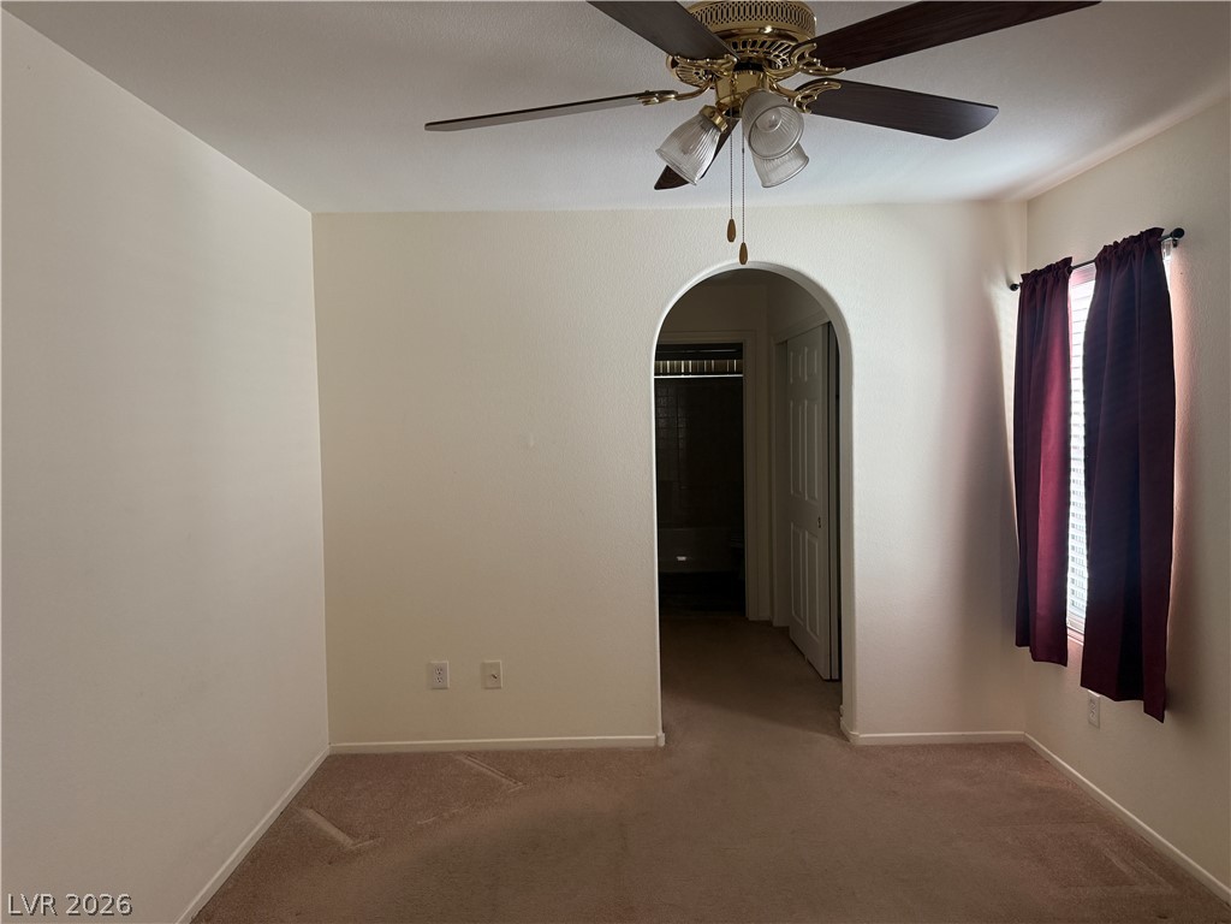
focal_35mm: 24
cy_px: 462
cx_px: 616
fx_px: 853
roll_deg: +0.4
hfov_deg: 71.6
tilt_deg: -2.4
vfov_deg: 56.8
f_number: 1.78
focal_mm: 6.76
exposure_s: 1/60
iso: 200
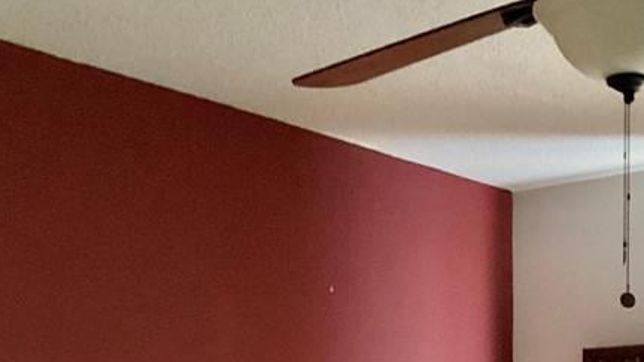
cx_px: 611
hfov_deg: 25.5
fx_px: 1366
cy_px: 545
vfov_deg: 14.1
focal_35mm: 80
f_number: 2.4
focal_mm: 3.3
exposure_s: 1/40
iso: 320
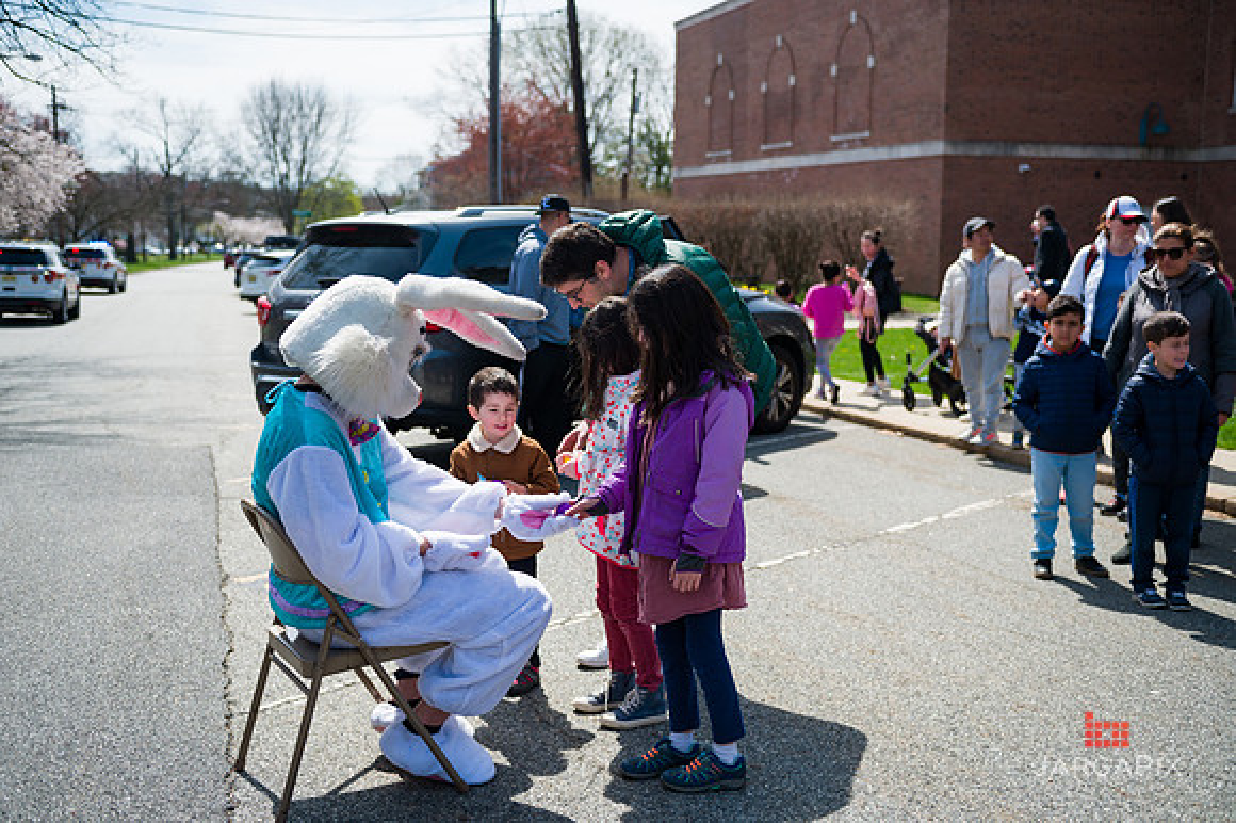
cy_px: 412
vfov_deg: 33.4
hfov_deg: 48.5
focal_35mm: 40
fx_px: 1372
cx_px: 618
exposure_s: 1/3200
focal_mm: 40
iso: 200
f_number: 4
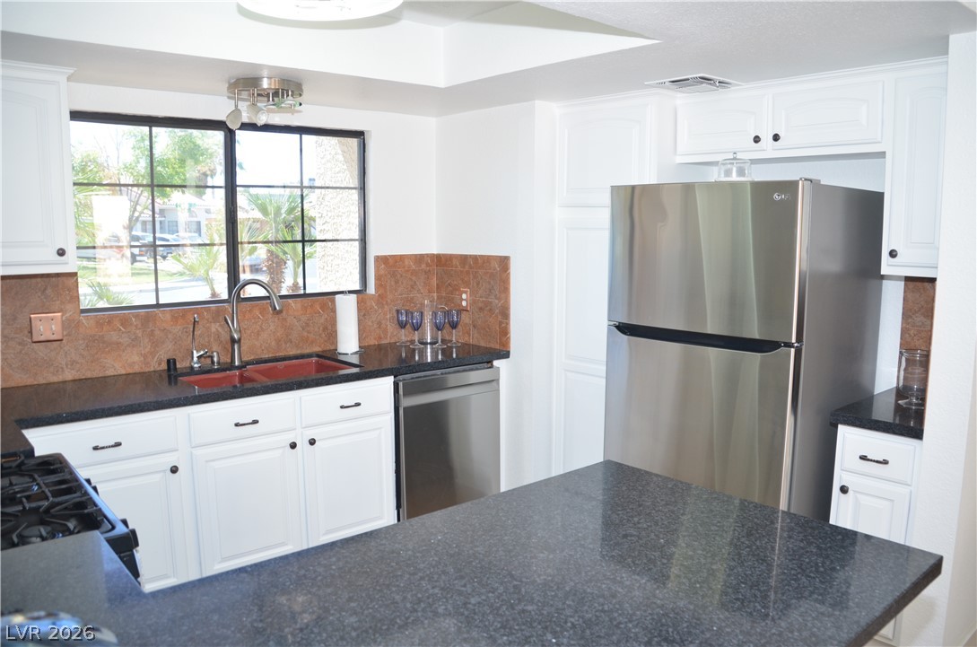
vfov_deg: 47.7
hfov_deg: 67.5
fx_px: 731
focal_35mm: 27
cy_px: 324
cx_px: 488
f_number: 5
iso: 400
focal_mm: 18
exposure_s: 1/100
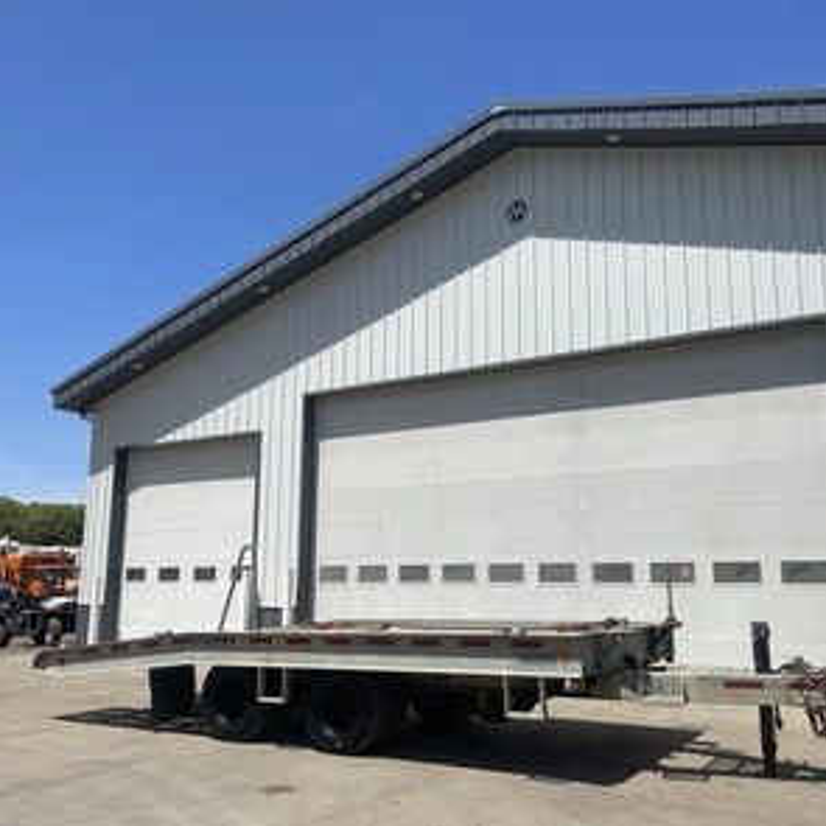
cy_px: 414
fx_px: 810
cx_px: 445
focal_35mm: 30
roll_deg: -0.1
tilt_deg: +9.7
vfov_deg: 54.0
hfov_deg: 54.0
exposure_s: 1/5618
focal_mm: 5.1
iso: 32
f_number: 1.6
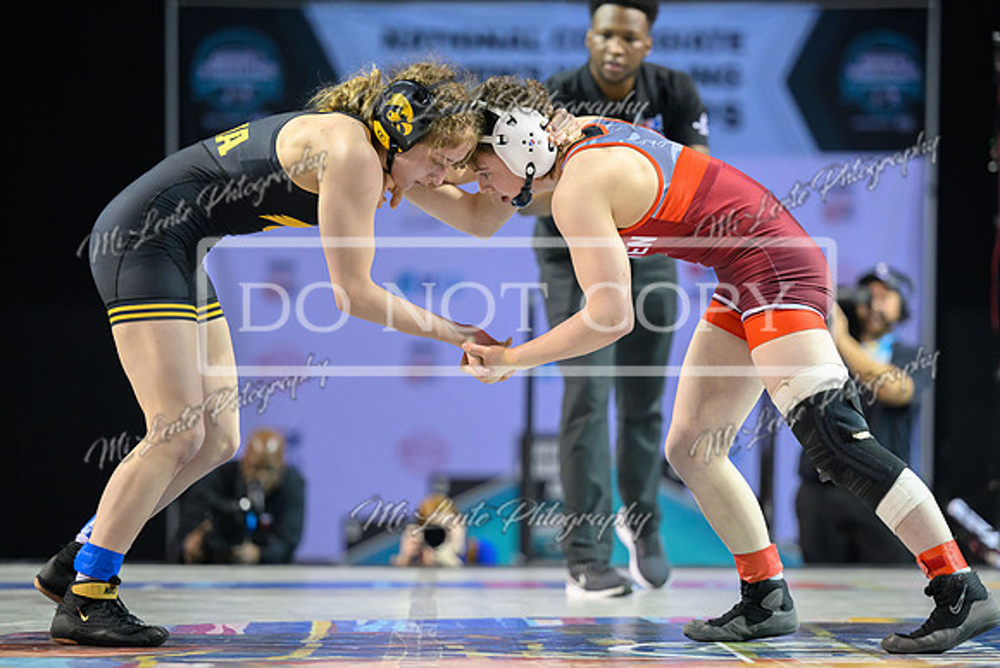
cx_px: 556
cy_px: 315
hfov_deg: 13.1
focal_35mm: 157
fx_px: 4357
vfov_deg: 8.8
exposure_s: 1/800
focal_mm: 140
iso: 5000
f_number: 2.8
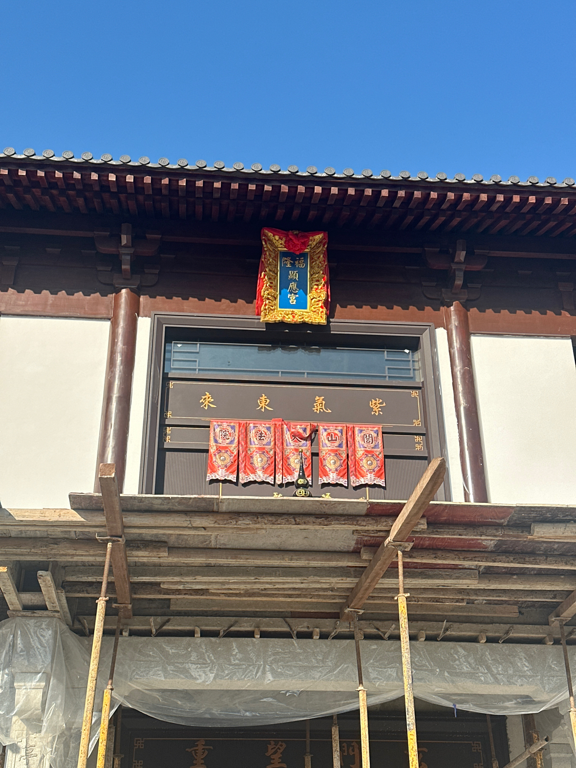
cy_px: 384
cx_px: 288
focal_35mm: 48
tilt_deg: +30.5
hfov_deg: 30.3
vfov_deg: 39.7
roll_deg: +0.9
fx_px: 1065
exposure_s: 1/2667
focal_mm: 6.86
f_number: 1.78
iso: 64
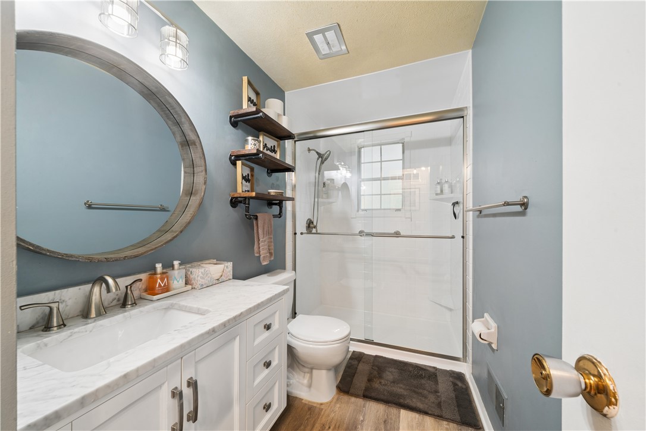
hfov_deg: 112.6
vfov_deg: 90.0
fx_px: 215
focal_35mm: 12
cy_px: 216
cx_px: 323
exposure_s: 1
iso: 50
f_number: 11
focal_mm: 12
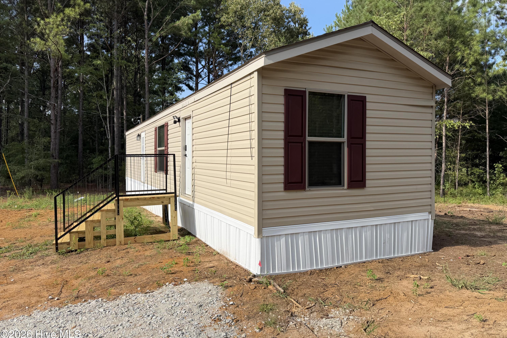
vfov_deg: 51.3
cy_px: 161
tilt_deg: -0.9
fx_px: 352
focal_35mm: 25
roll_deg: -0.4
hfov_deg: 71.5
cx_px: 253
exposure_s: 1/2801
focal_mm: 6.76
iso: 80
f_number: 1.78
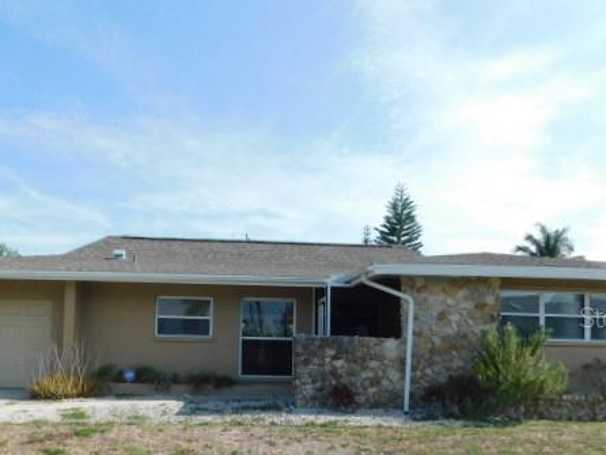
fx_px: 578
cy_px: 316
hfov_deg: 55.2
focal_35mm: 33
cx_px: 273
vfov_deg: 42.2
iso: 125
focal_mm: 4
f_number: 3
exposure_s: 1/1250
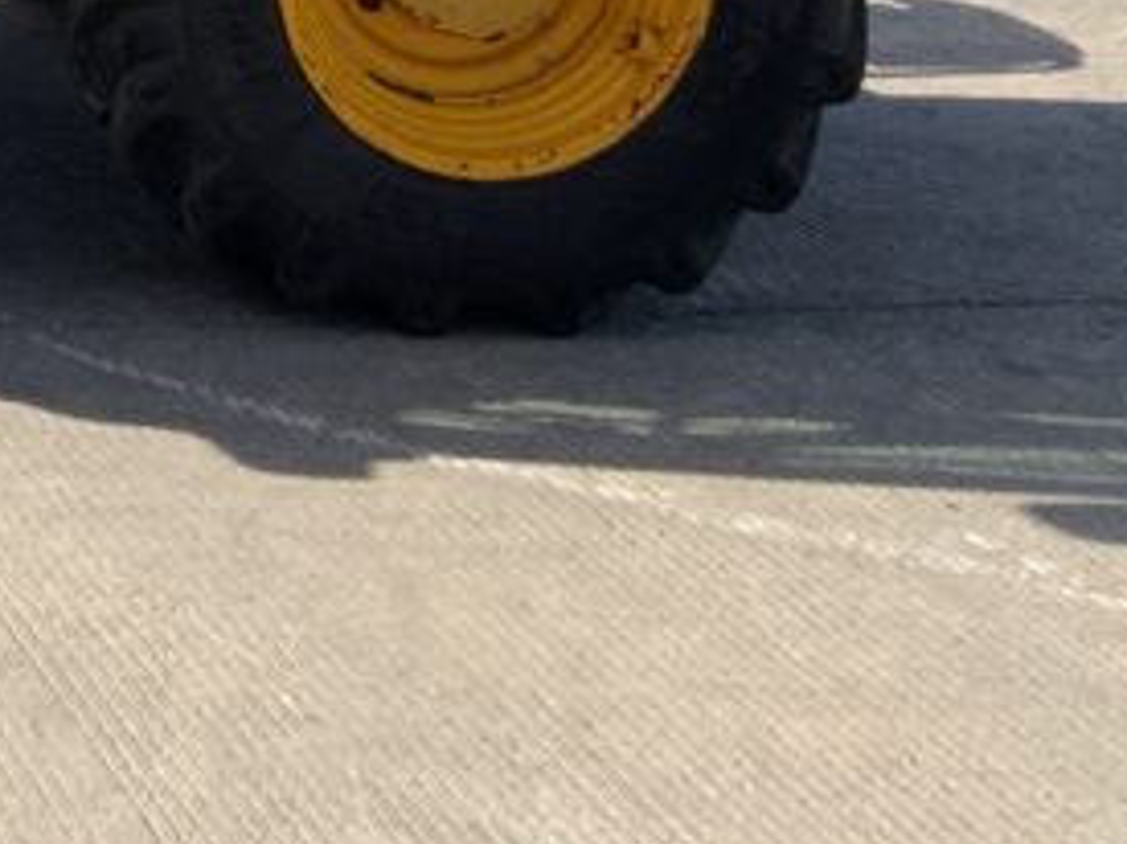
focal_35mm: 108
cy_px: -606
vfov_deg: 12.6
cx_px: -549
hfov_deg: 16.6
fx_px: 3515
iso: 16
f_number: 1.8
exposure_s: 1/1195
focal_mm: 3
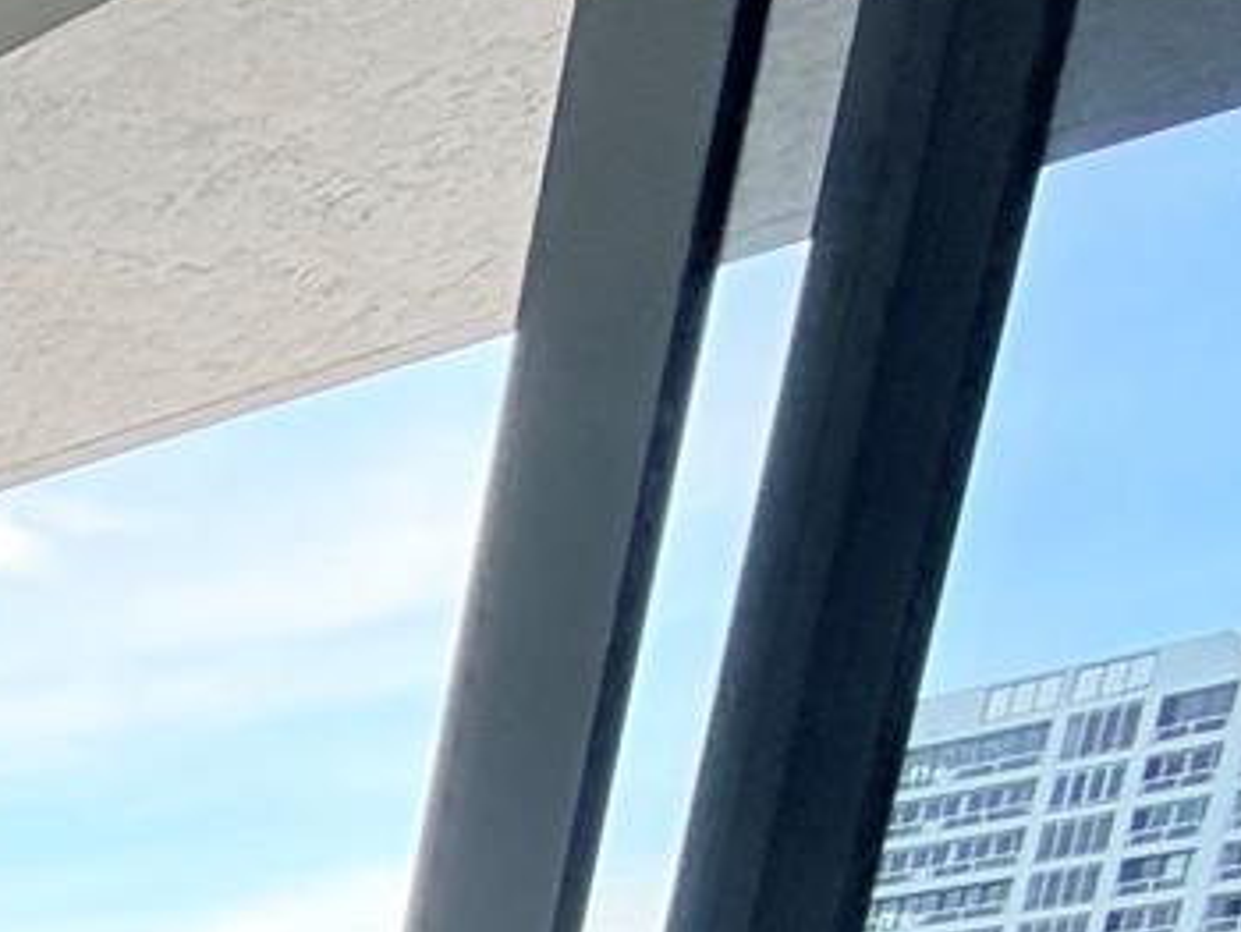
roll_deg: +0.6
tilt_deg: -13.8
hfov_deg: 16.7
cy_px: 1903
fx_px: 2296
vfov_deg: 16.7
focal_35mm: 64
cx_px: -1521
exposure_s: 1/121
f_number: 2.2
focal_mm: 2.22
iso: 80
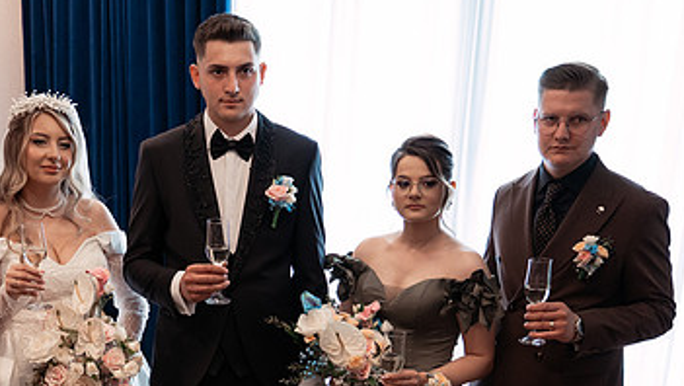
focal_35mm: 53
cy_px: 377
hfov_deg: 38.4
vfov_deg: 21.9
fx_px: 962
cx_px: 190
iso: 1600
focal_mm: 28
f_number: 3.2
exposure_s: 1/250
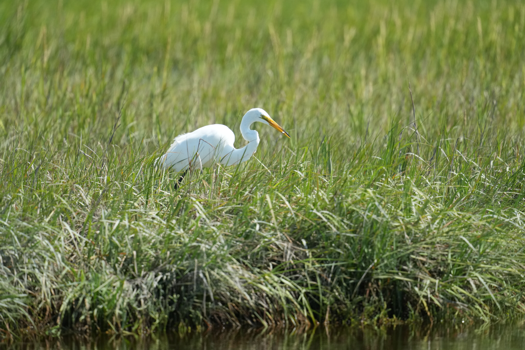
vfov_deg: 2.3
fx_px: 8749
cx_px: 262
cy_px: 175
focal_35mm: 600
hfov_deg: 3.4
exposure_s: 1/2000
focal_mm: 600
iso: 800
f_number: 5.6
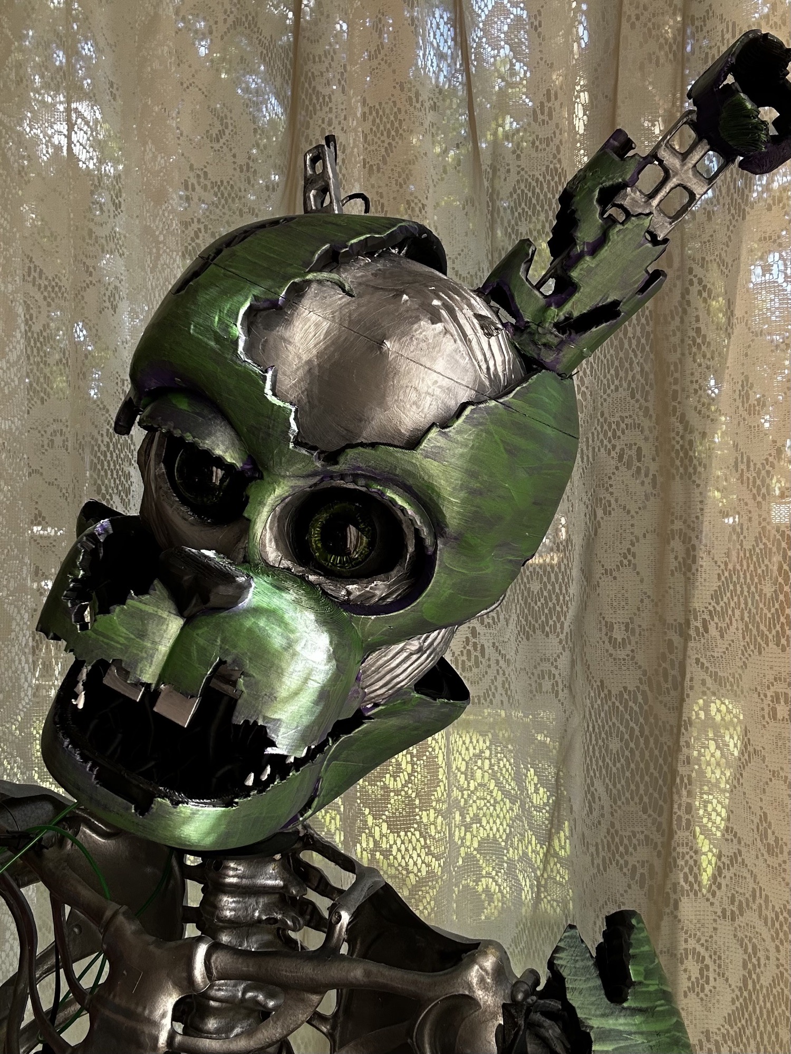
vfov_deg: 60.0
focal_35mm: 30
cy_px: 527
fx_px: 914
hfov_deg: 46.8
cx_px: 396
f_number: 1.9
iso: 25
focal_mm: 2.69
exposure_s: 1/121
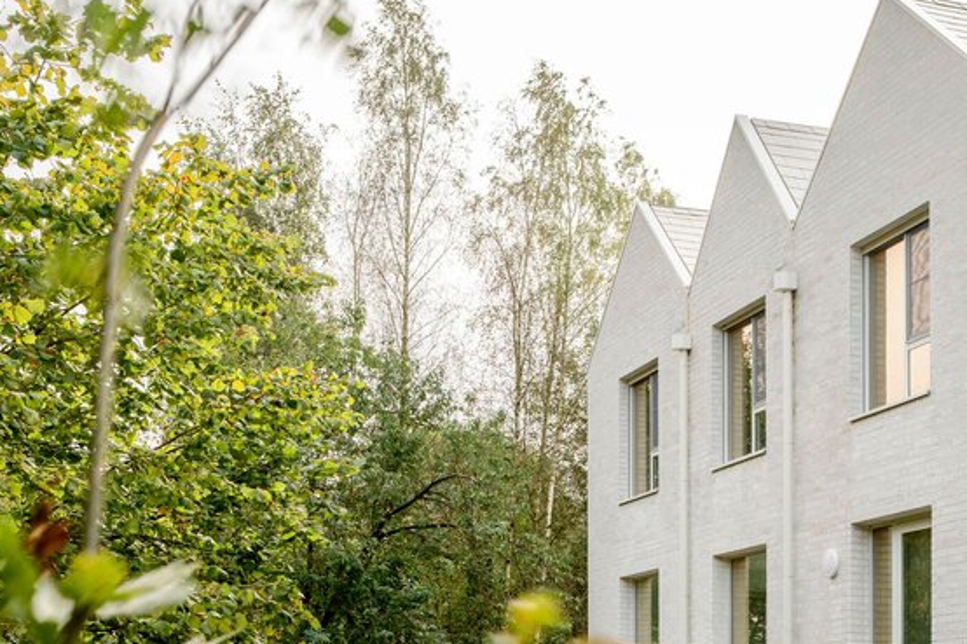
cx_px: 674
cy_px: 357
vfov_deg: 20.9
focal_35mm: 65
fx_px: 1745
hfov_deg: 30.6
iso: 64
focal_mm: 45
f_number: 13
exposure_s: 1/5
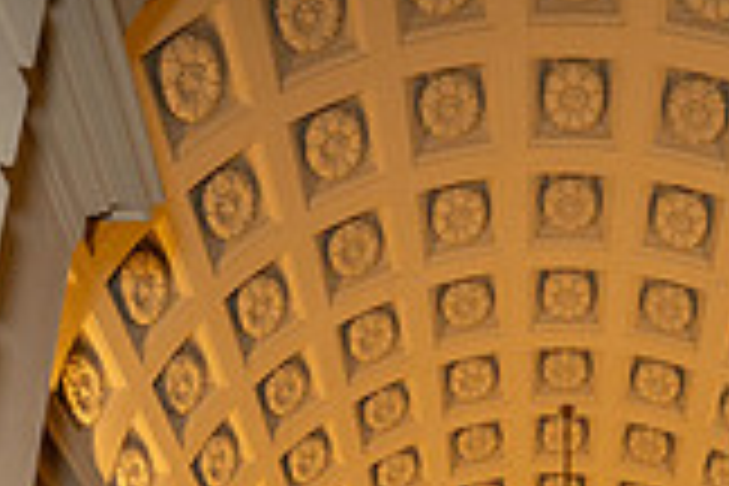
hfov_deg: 35.8
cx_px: 566
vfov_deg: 19.0
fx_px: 1093
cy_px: 883
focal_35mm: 54
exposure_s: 1/160
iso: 800
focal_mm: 14
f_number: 2.8
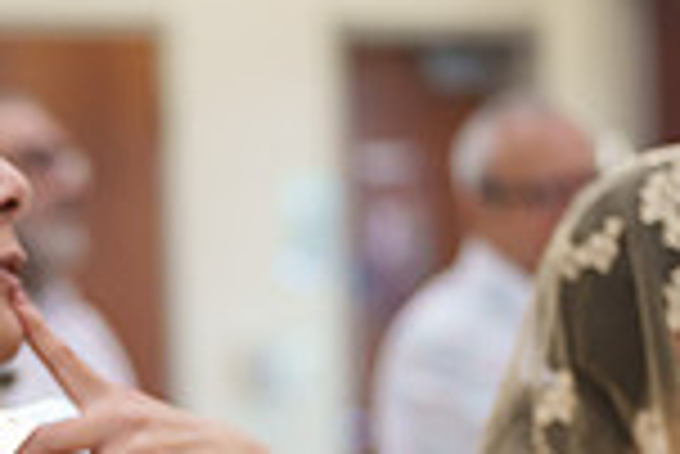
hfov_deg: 6.4
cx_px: -333
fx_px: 6012
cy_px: 712
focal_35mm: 318
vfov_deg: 4.3
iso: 1250
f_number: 2.8
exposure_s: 1/160
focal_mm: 83
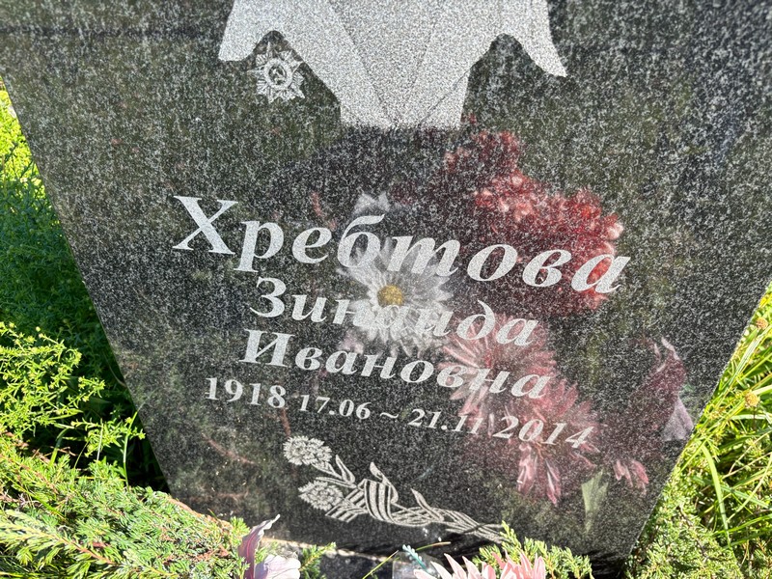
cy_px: 290
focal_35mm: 26
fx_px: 580
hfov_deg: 67.3
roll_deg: +0.6
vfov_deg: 53.1
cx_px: 386
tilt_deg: -42.4
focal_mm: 5.96
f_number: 1.6
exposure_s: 1/544
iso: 50
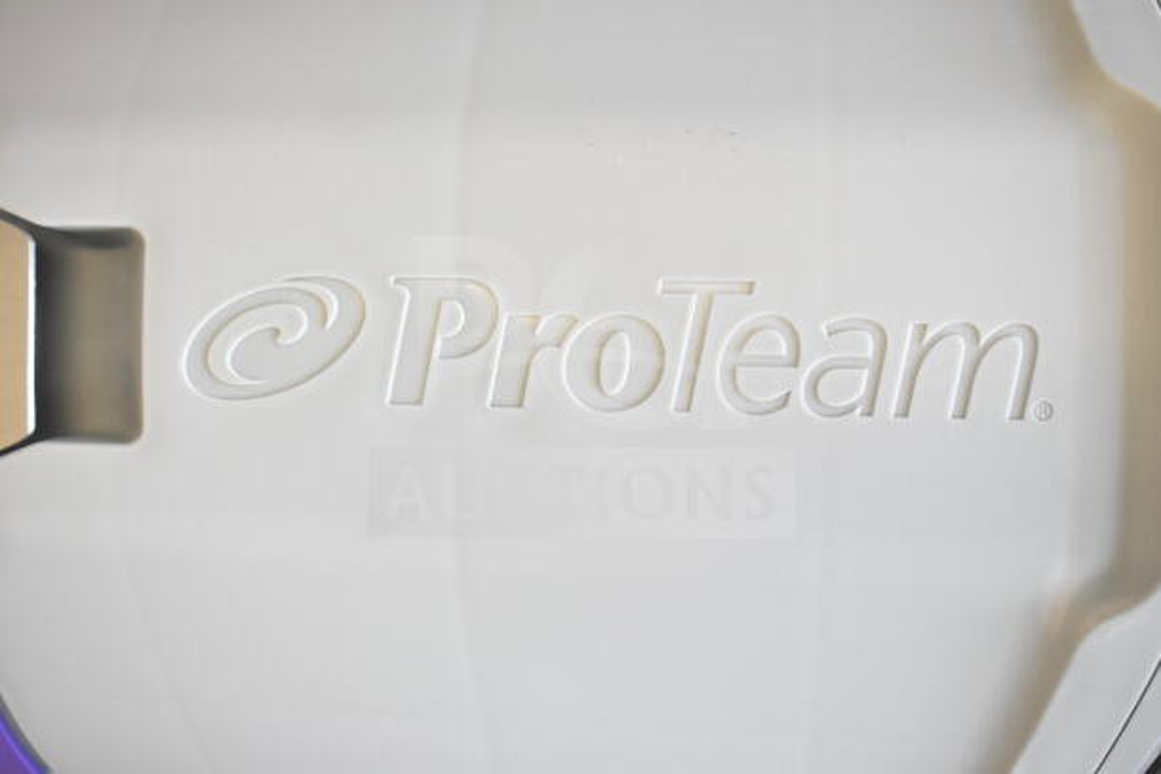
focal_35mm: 51
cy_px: 387
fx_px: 1645
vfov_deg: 26.5
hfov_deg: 38.9
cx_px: 580
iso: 1600
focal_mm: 34
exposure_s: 1/100
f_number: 5
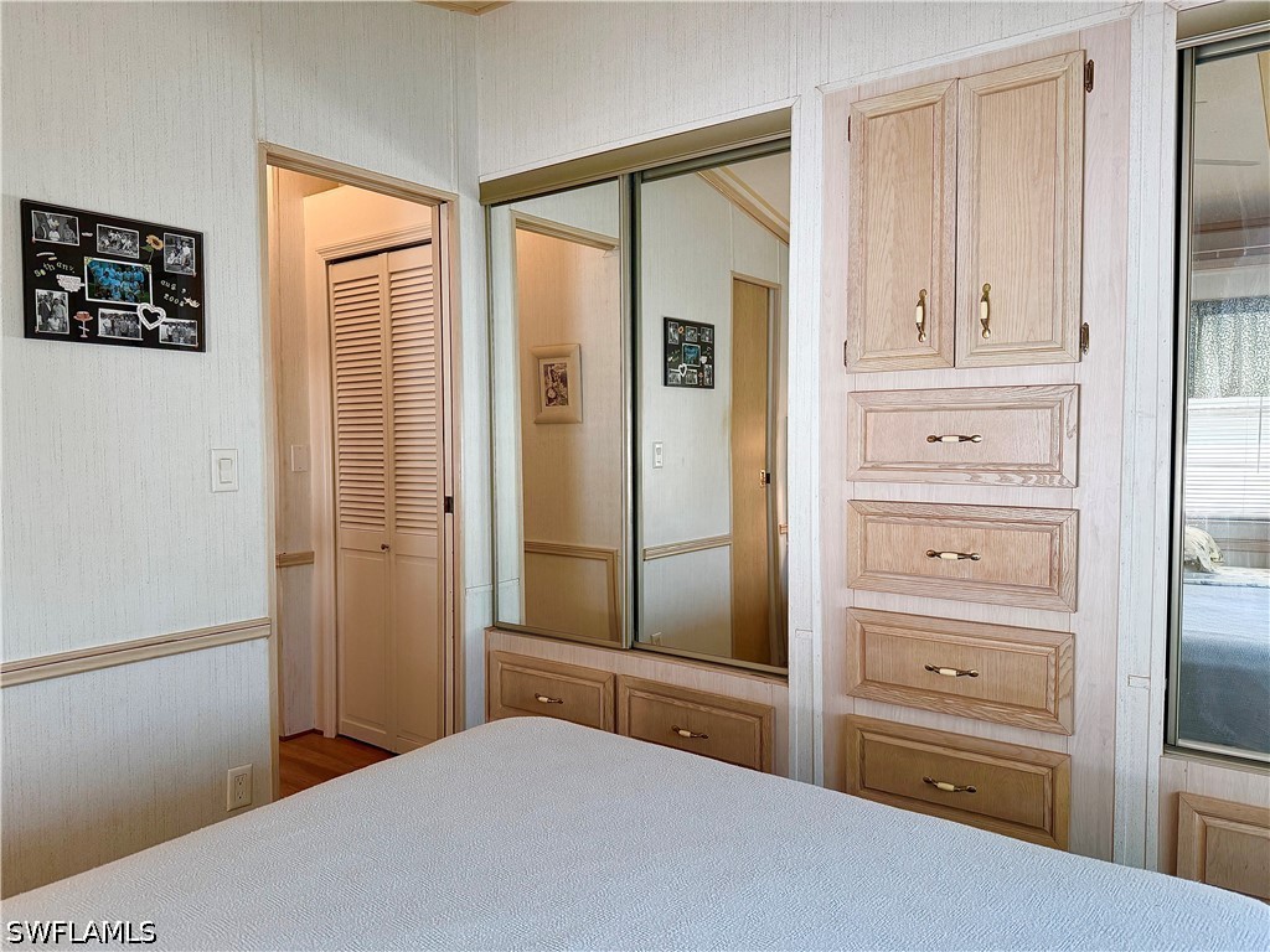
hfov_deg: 71.6
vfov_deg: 56.8
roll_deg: -0.1
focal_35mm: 24
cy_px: 476
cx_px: 635
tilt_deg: -2.1
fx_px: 881
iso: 200
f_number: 1.78
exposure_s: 1/234
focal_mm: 6.76
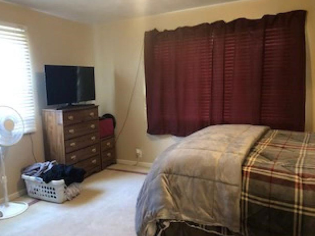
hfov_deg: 61.7
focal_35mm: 29
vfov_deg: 48.2
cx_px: 160
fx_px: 264
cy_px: 118
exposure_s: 1/4
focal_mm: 4
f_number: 1.8
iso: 100
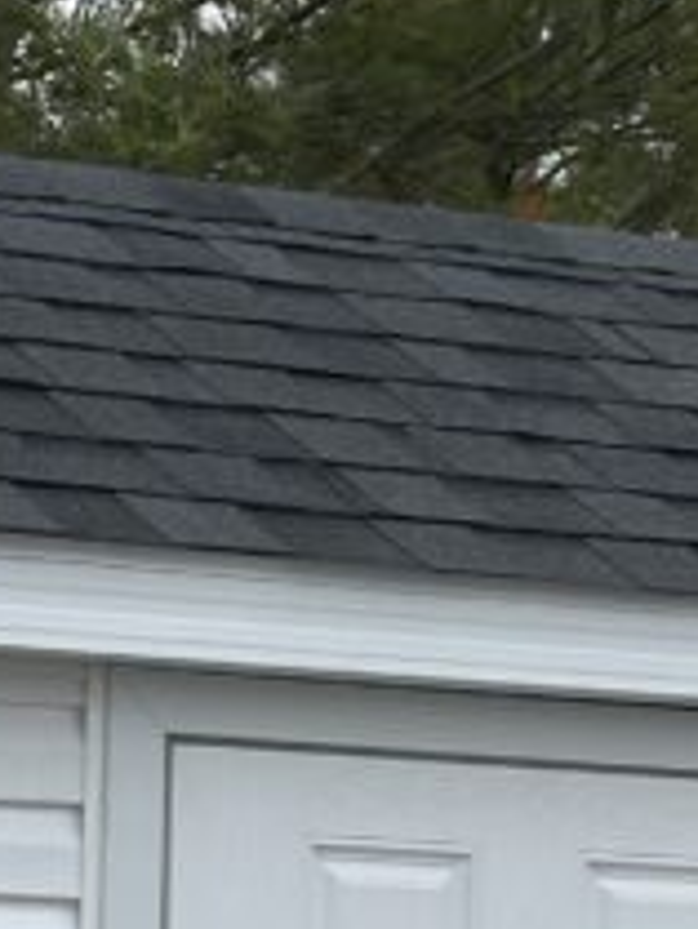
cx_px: 436
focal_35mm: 235
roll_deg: +0.2
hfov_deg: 6.3
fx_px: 6312
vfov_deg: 8.2
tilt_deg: -4.6
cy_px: 1502
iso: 64
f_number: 1.78
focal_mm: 6.86
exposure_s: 1/1848
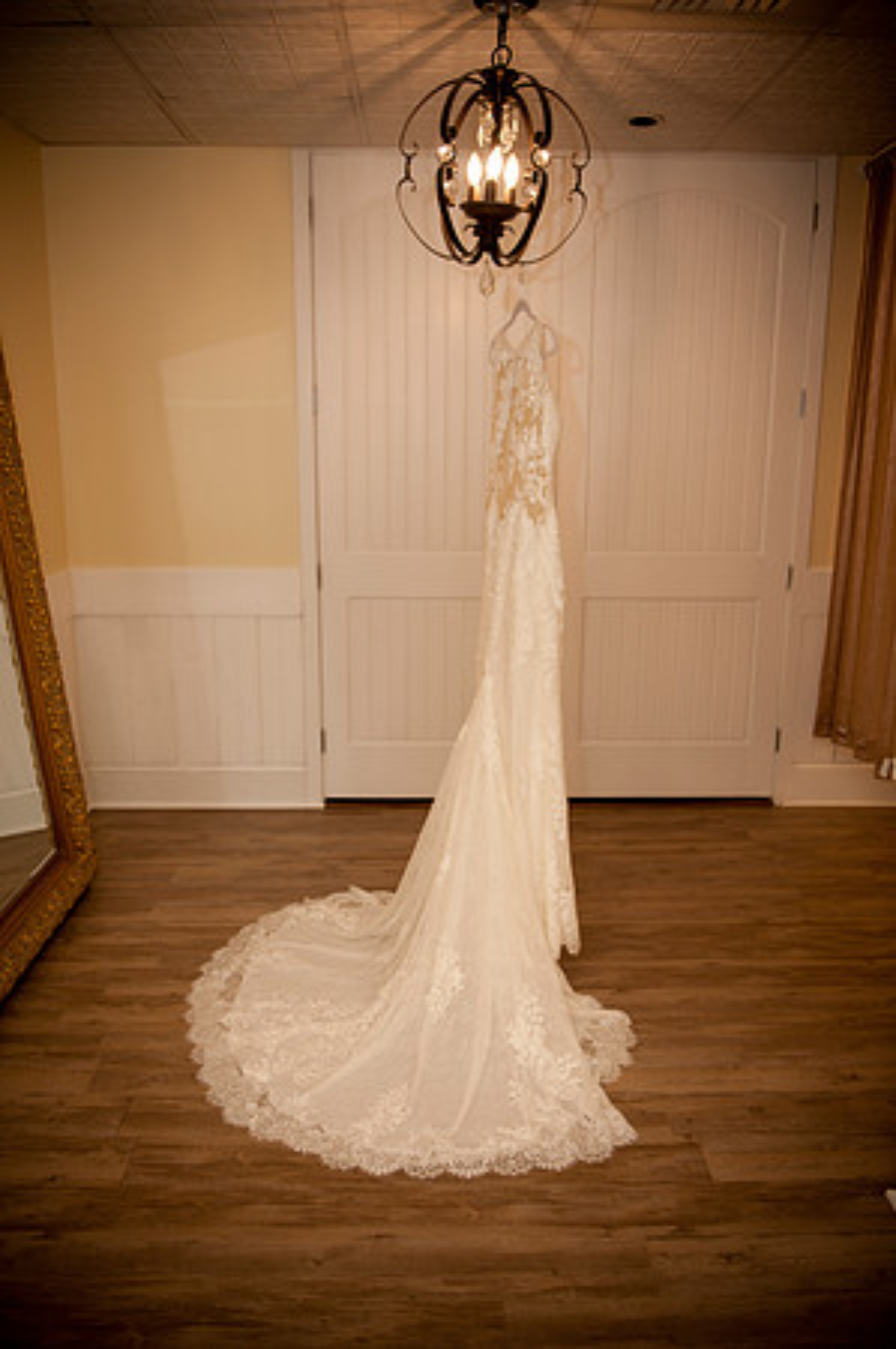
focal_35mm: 29
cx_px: 448
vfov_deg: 63.7
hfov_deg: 44.9
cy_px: 674
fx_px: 1085
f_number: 2.8
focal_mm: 29
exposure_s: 1/100
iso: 250
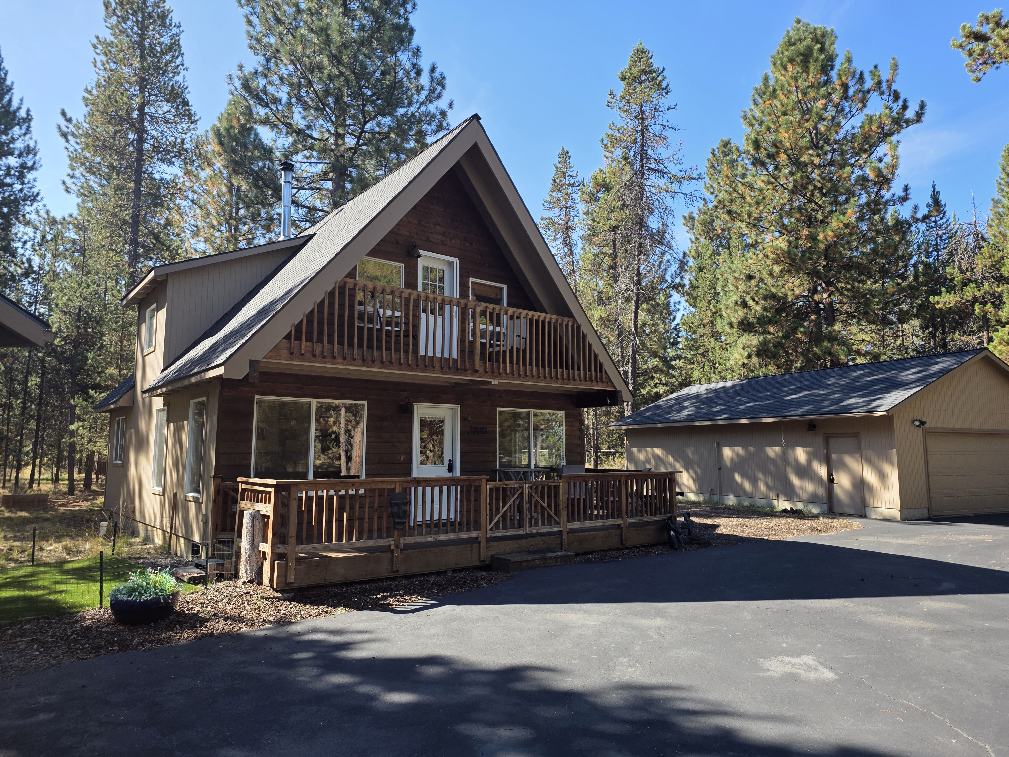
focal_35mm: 23
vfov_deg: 58.9
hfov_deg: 73.9
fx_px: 670
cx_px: 504
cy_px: 378
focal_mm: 6.25
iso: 80
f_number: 1.7
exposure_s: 1/1659
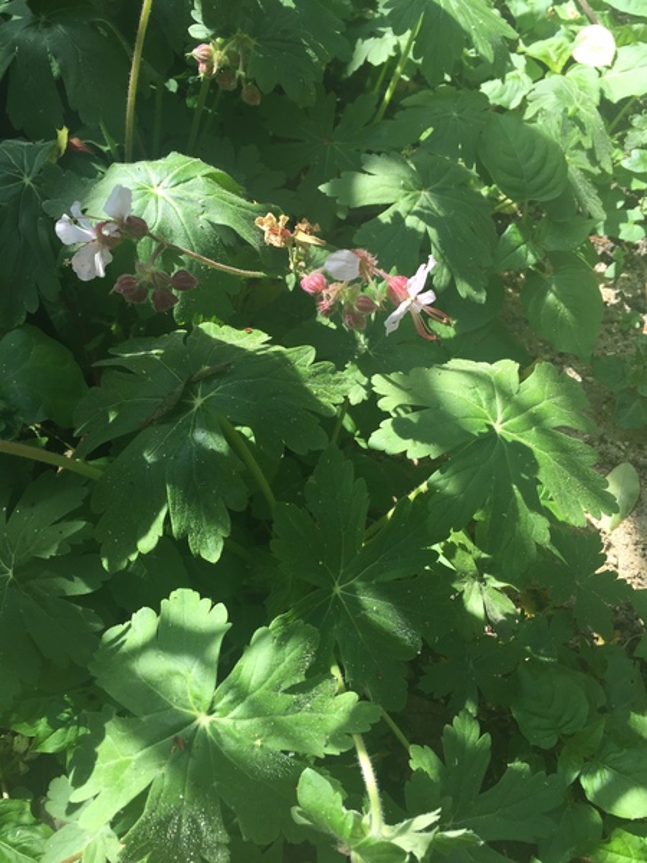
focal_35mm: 29
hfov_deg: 48.2
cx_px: 324
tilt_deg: -56.9
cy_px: 432
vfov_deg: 61.7
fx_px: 723
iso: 32
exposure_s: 1/353
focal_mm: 4.15
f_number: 2.2
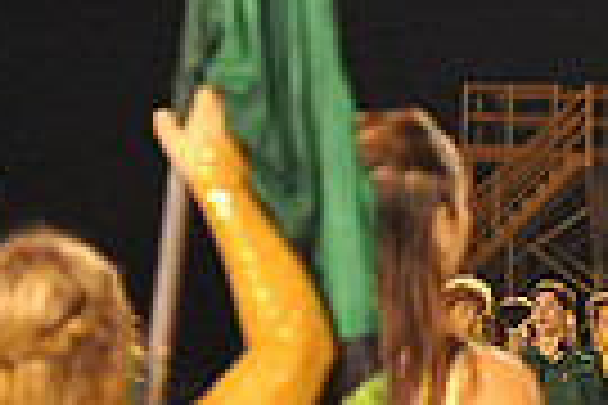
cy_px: 315
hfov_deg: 5.9
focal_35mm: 343
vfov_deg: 4.0
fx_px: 5792
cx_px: 1207
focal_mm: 80
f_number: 4
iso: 3200
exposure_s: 1/160
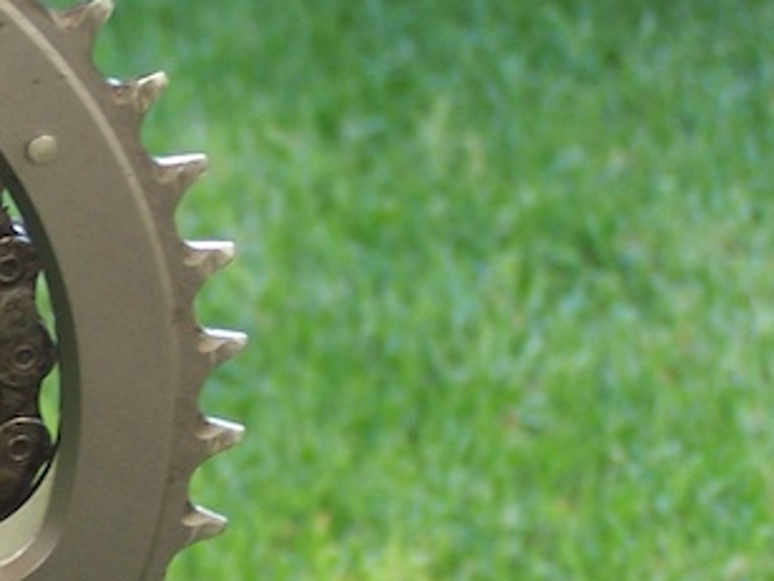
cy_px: 438
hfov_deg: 6.2
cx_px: -503
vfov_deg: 4.7
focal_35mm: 313
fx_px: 6999
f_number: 3.2
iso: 80
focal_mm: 15.6
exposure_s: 1/125
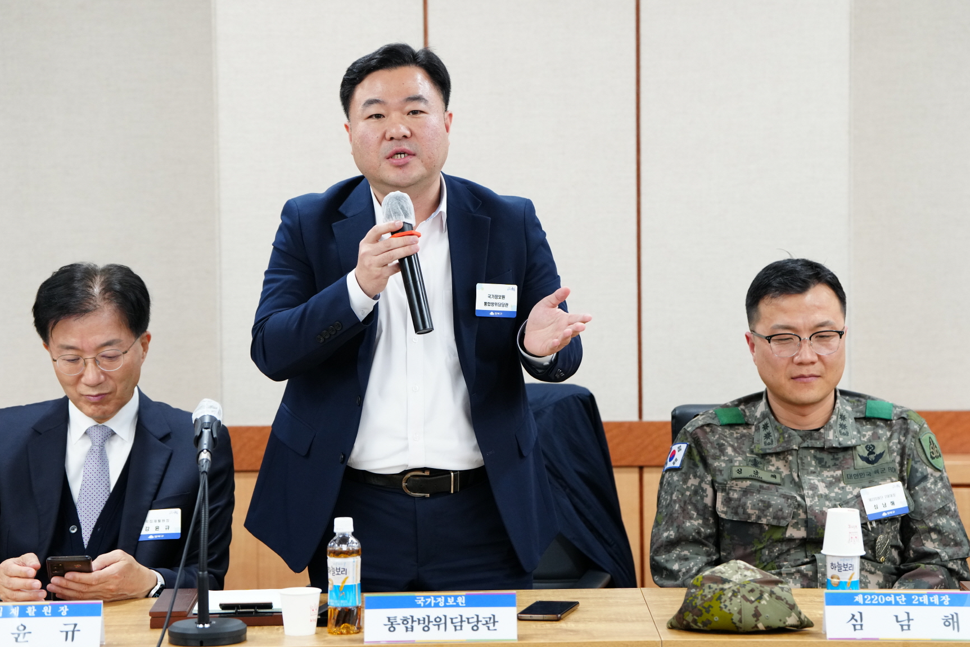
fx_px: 3233
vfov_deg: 11.4
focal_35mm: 120
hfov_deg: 17.1
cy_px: 324
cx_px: 505
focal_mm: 115
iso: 2500
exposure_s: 1/160
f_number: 3.5
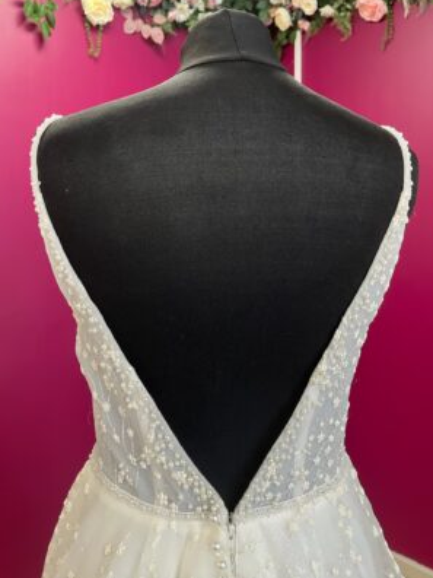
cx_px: 222
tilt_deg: -4.8
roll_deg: +1.7
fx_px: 467
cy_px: 269
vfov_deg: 63.4
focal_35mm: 28
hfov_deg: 49.7
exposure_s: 1/50
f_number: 1.6
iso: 100
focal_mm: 5.1
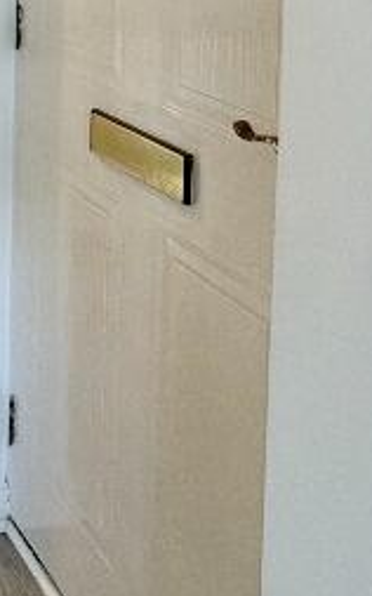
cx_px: -233
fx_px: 974
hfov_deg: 18.4
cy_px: -82
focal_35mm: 60
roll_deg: +0.3
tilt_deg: -2.9
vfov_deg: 30.0
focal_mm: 2.22
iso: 100
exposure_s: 1/99
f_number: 2.2
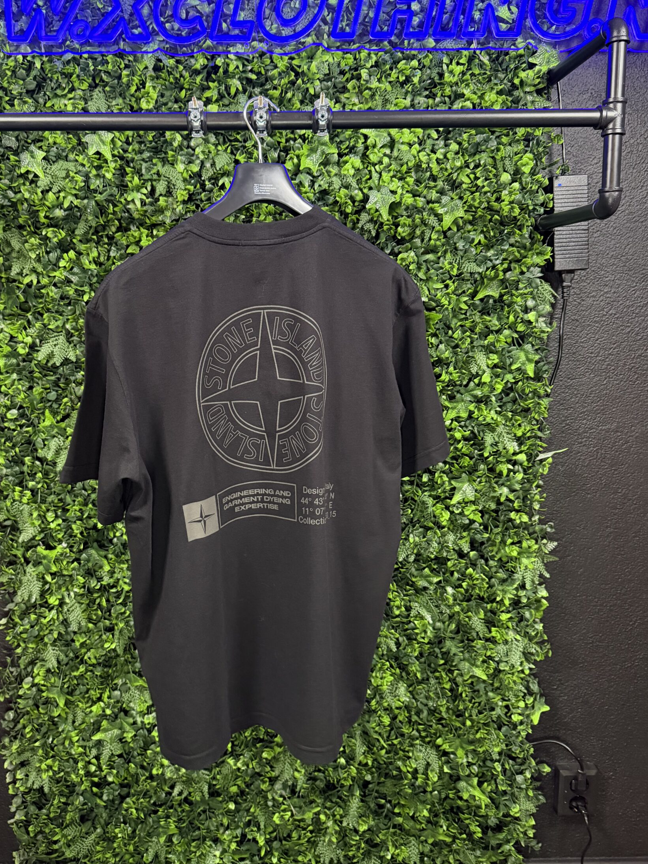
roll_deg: -0.2
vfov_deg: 63.3
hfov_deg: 49.6
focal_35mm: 28
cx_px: 272
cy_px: 391
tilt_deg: -6.2
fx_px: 699
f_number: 1.78
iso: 800
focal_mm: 6.76
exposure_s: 1/36
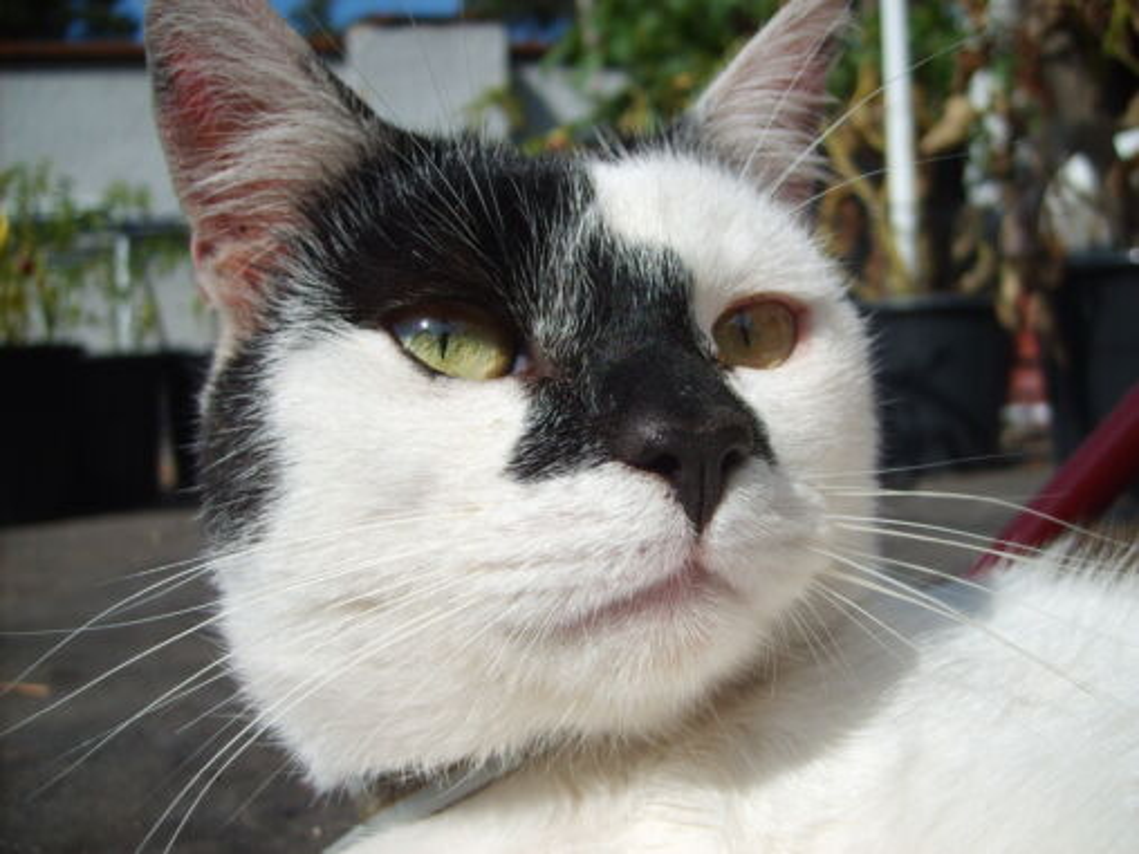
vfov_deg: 40.7
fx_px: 1152
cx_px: 570
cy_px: 427
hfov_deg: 52.6
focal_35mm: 35
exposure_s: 1/250
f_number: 7.1
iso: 50
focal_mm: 5.8
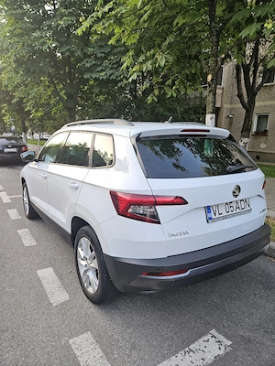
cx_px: 138
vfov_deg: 73.9
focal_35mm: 23
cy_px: 183
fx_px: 244
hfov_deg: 58.9
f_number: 1.8
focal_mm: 5.4
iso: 125
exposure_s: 1/182
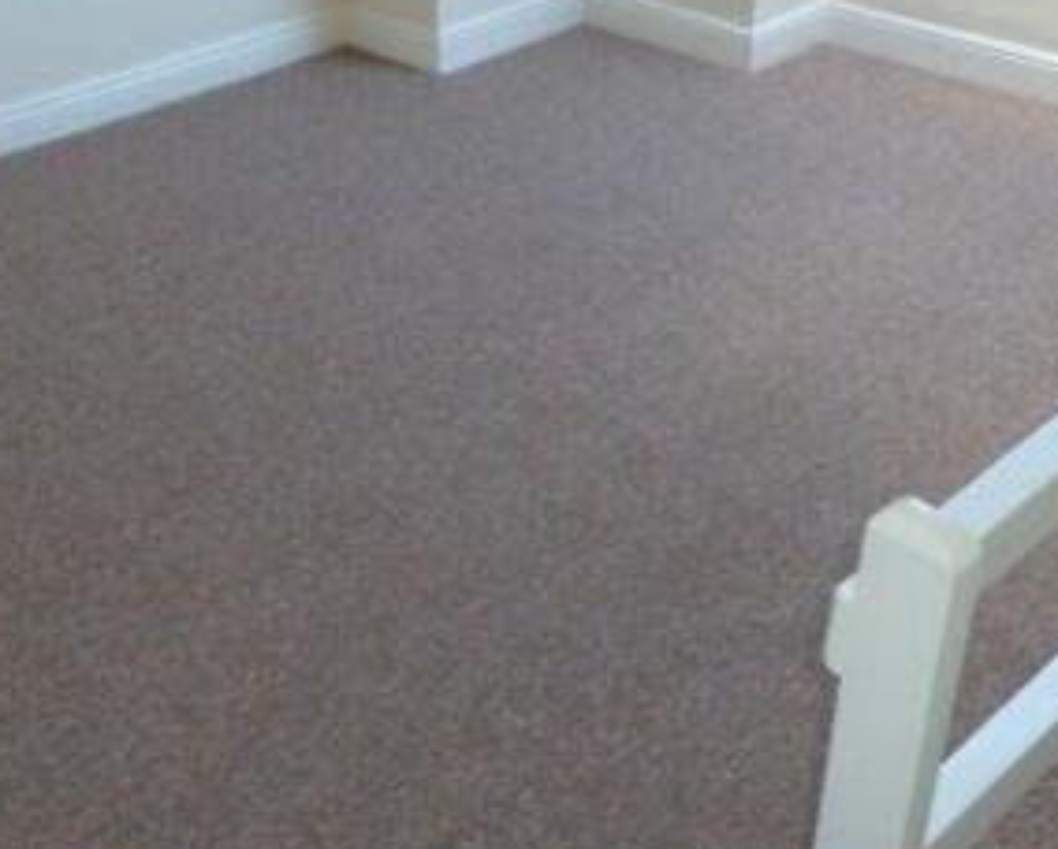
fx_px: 1568
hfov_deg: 36.8
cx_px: 322
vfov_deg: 29.6
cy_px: 166
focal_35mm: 50
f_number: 3.3
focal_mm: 4.1
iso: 250
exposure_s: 1/30
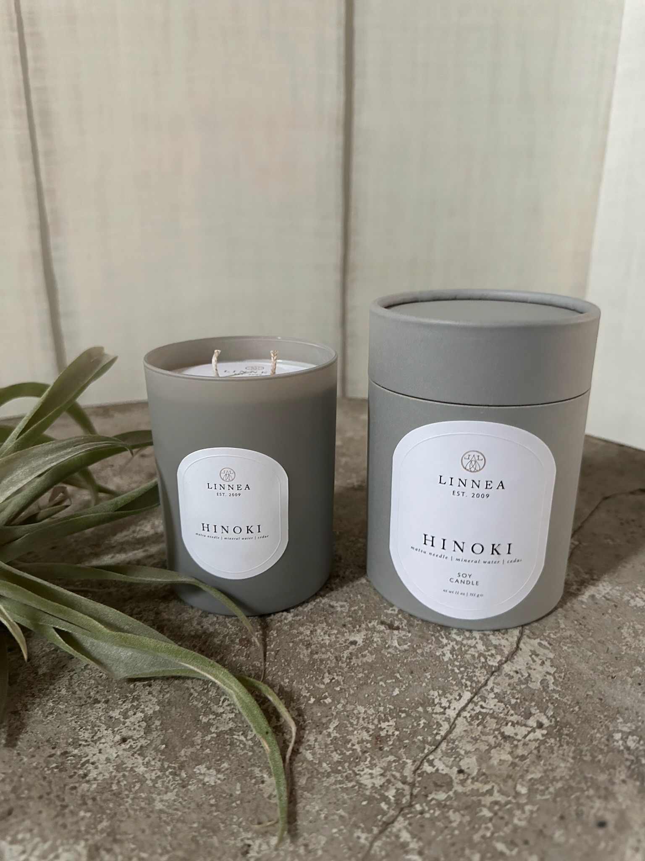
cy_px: 430
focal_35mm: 24
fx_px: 596
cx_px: 322
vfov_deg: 71.6
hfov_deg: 56.8
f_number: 1.78
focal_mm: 6.86
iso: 800
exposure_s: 1/60
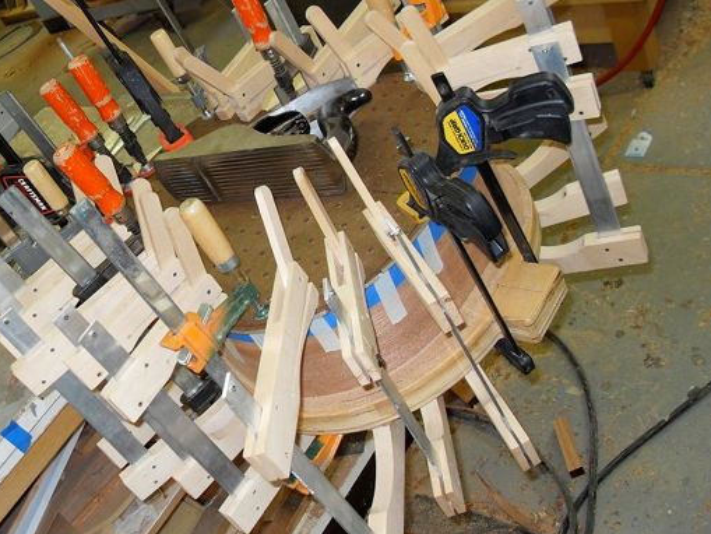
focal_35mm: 44
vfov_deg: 32.8
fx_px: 904
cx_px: 285
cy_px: 224
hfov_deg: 42.7
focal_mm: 6.3
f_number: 2.8
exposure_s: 1/45
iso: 100
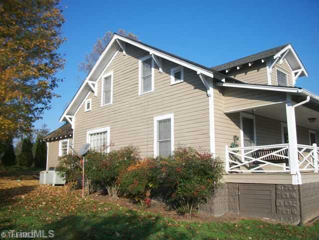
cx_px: 160
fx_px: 295
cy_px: 120
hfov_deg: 56.8
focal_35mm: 32
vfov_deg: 44.2
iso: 80
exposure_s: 1/125
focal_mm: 5.7
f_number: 8.8
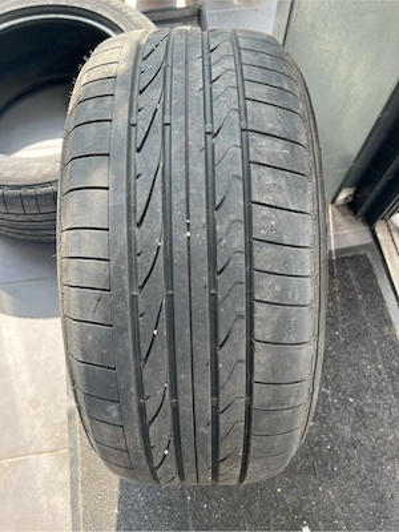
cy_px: 266
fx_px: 400
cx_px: 200
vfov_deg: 67.3
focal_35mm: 26
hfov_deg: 53.1
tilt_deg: -66.9
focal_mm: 5.7
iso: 50
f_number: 1.5
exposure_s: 1/228
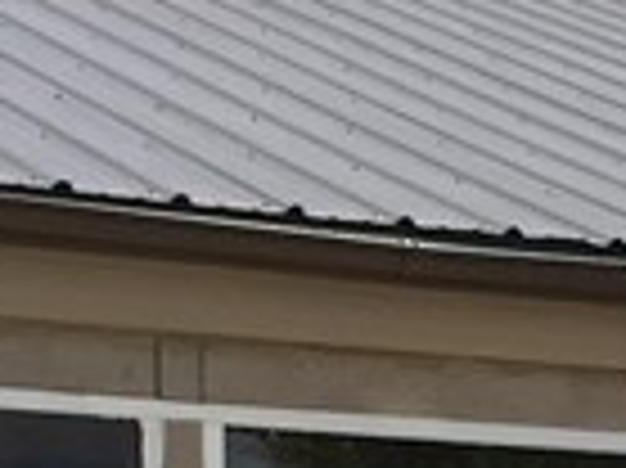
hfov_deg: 9.0
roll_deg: -2.6
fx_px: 3867
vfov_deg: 6.6
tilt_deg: -3.1
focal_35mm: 214
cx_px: 977
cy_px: 1035
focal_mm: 4.15
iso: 32
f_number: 2.2
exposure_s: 1/2475
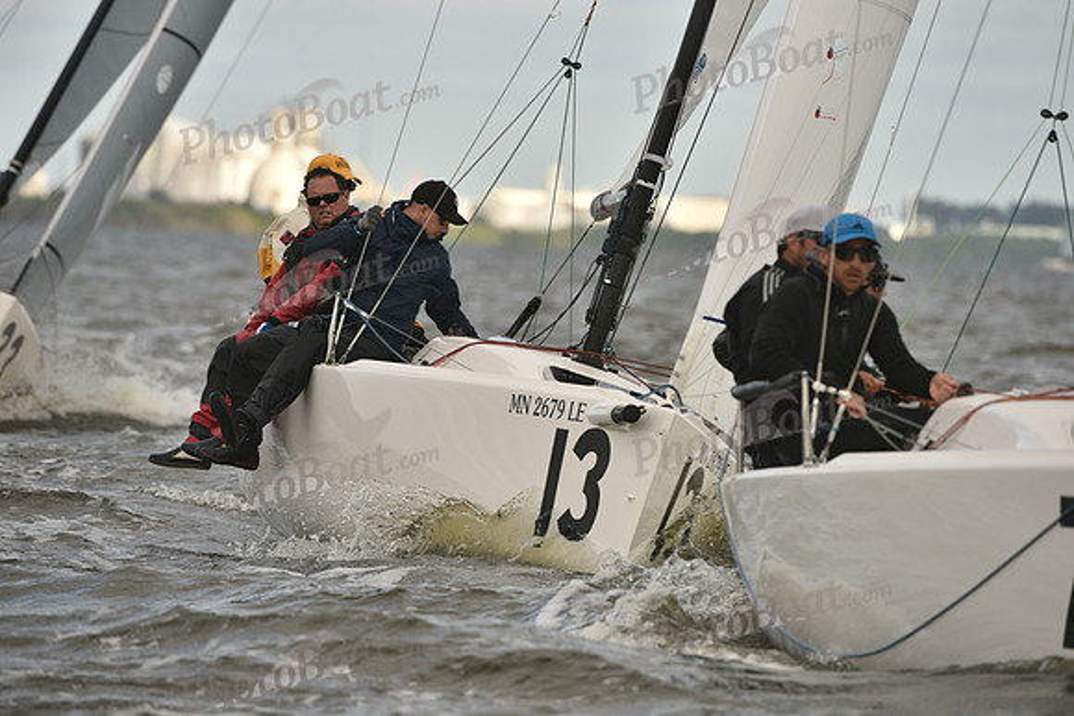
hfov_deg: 5.4
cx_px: 537
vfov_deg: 3.6
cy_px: 358
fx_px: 11339
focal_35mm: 380
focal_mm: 380
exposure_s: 1/1000
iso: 320
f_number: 6.3
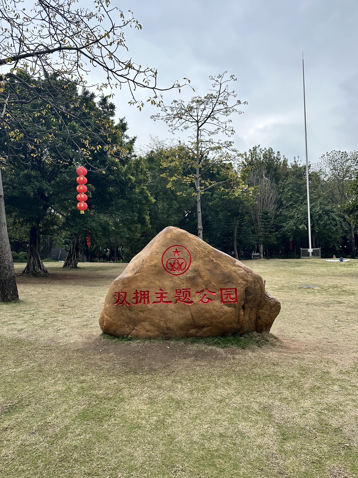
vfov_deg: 71.6
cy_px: 239
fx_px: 331
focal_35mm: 24
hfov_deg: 56.8
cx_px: 179
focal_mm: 6.86
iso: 80
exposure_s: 1/1272
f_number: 1.78
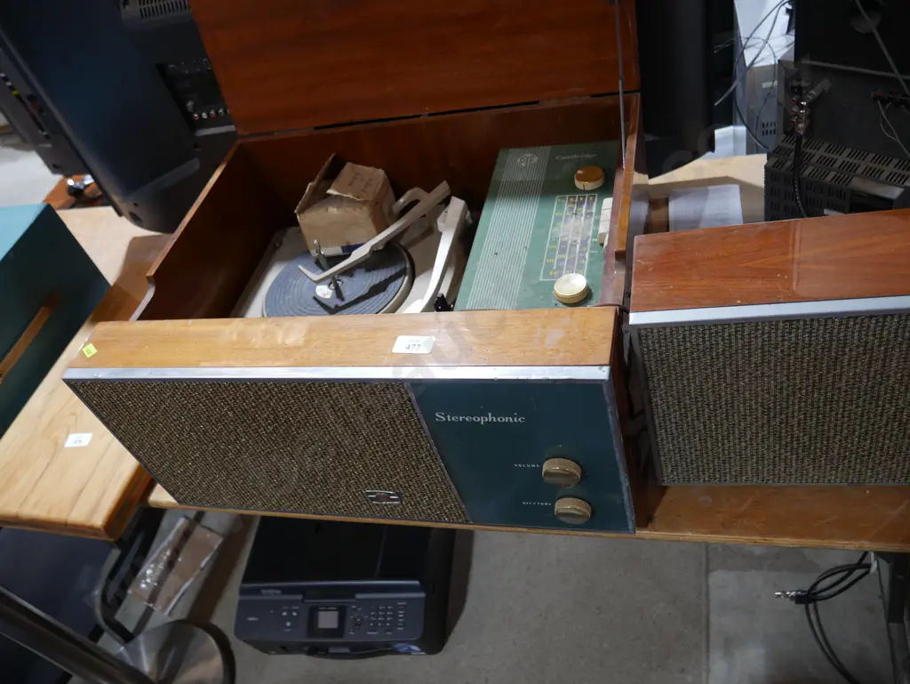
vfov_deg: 49.8
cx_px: 455
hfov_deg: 63.4
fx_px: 736
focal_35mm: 28
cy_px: 342
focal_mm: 14
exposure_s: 1/60
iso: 400
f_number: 3.5
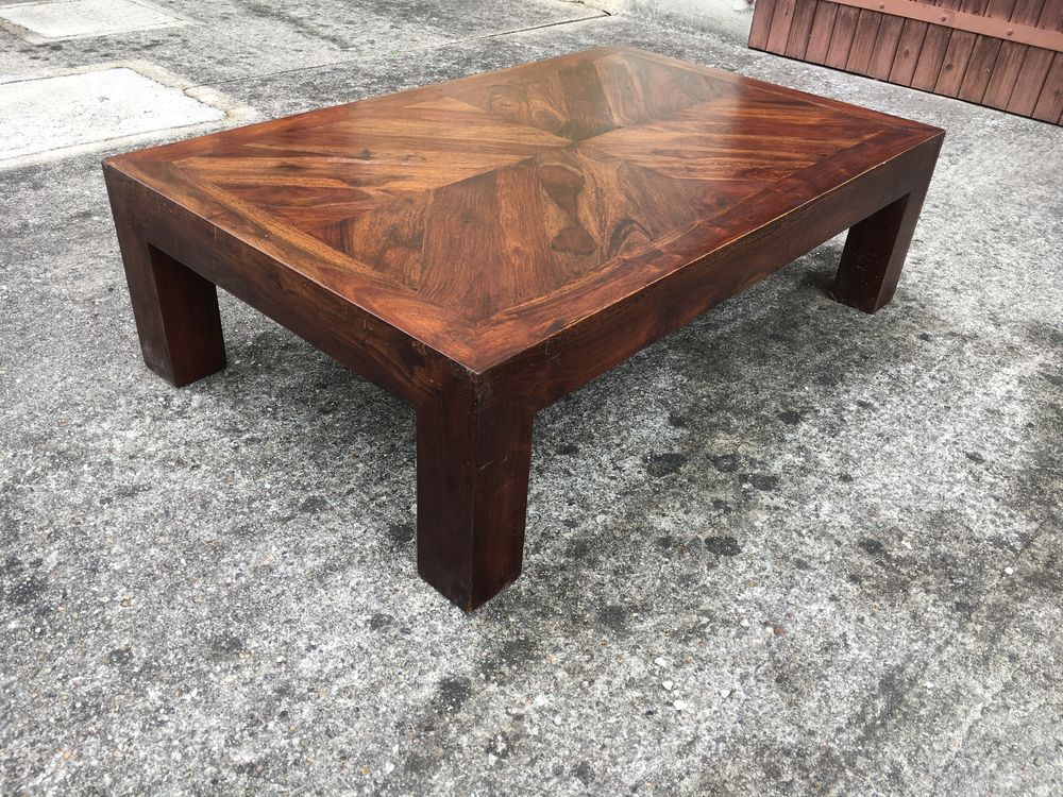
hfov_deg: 61.7
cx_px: 532
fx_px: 891
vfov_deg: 48.2
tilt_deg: -32.2
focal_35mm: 29
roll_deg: -4.4
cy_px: 398
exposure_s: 1/409
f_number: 2.2
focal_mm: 4.15
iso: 25
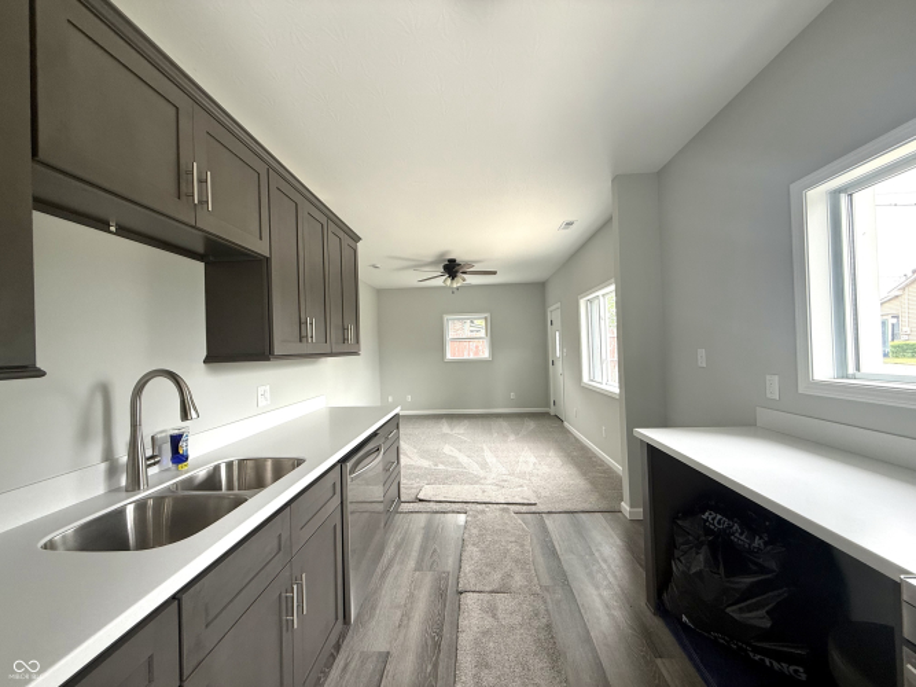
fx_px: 370
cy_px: 344
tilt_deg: +1.0
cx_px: 458
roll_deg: +1.8
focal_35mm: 14
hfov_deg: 102.1
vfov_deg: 85.7
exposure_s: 1/99
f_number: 2.2
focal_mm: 2.22
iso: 100
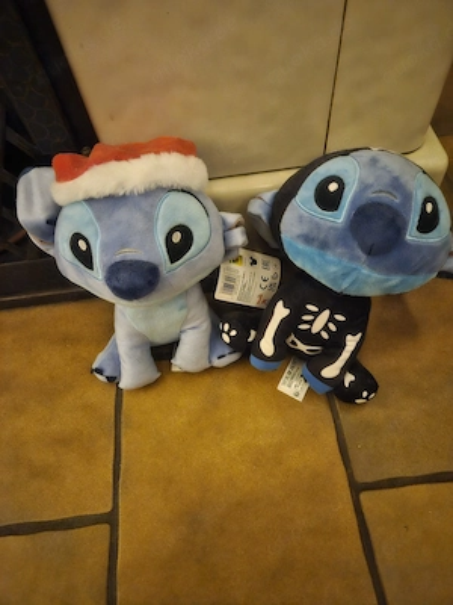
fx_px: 401
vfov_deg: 73.9
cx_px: 226
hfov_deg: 58.9
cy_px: 302
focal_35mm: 23
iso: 1600
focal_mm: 5.4
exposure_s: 1/12.5
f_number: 1.8
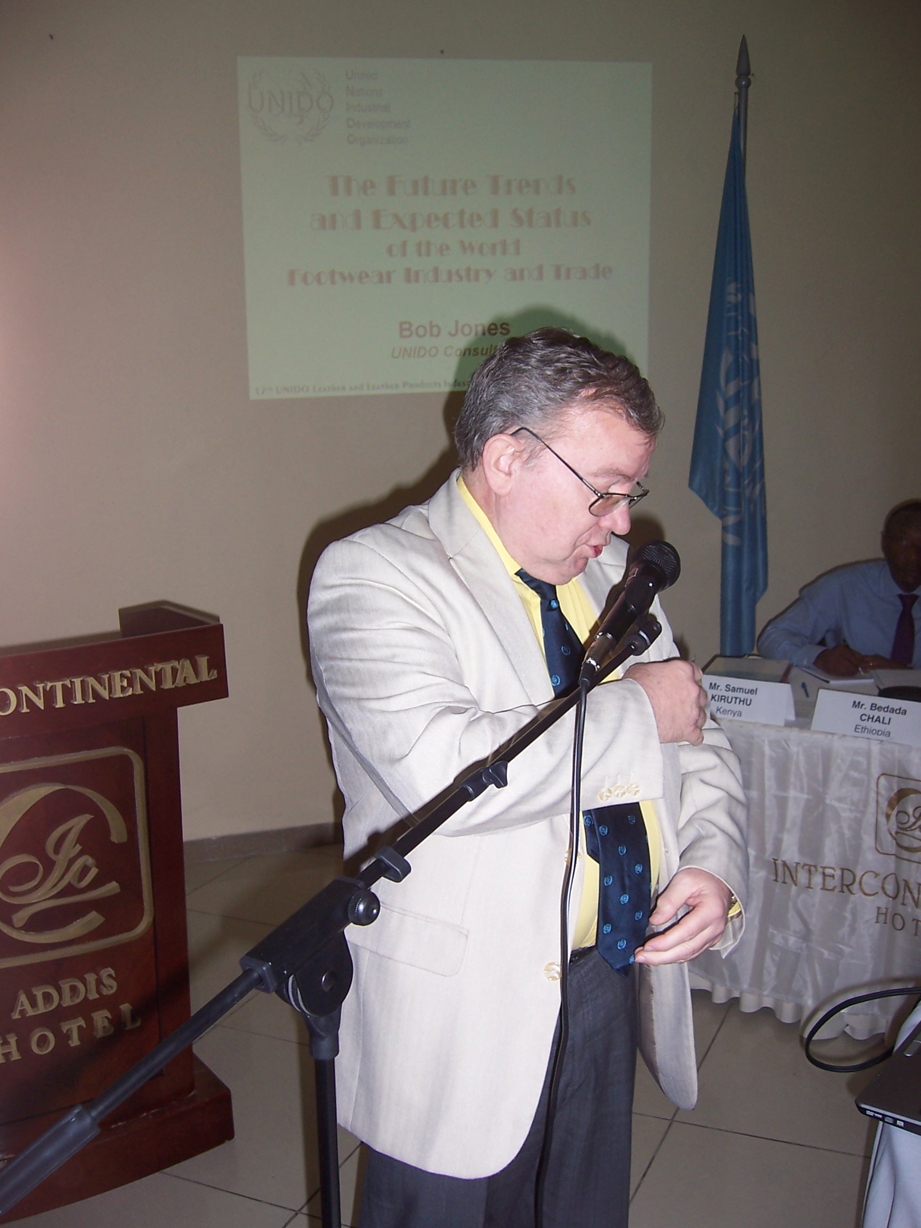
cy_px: 614
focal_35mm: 36
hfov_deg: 39.7
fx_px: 1277
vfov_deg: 51.4
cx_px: 460
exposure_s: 1/60
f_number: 3
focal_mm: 6
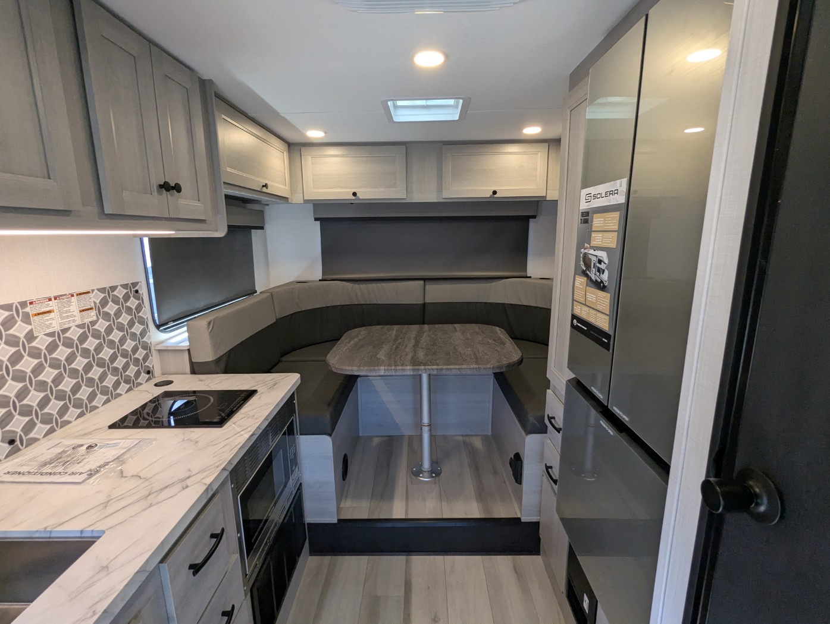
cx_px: 415
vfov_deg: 78.2
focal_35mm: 16
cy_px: 312
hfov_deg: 94.4
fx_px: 384
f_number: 2.2
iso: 250
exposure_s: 1/91.2
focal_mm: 2.35
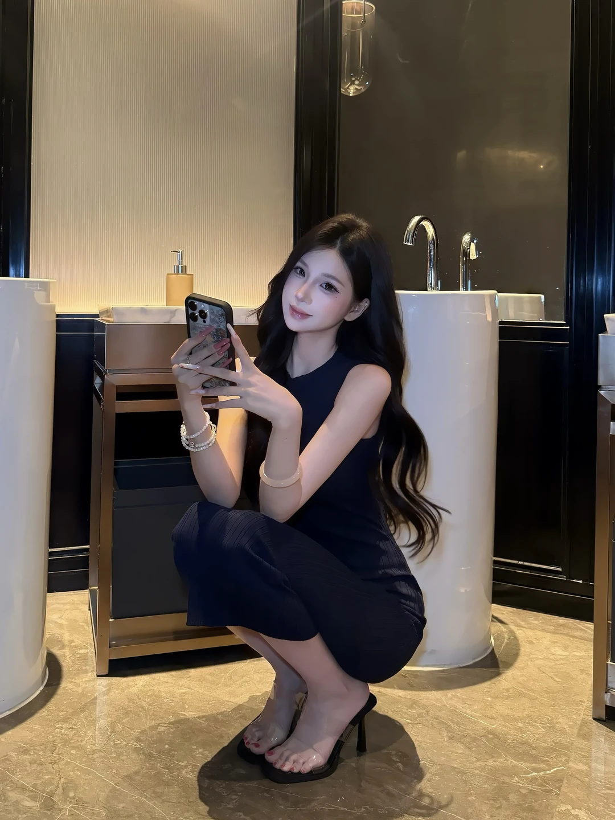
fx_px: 569
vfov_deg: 71.6
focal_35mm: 24
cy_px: 410
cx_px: 308
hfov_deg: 56.8
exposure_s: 1/50
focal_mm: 6.76
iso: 320
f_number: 1.78
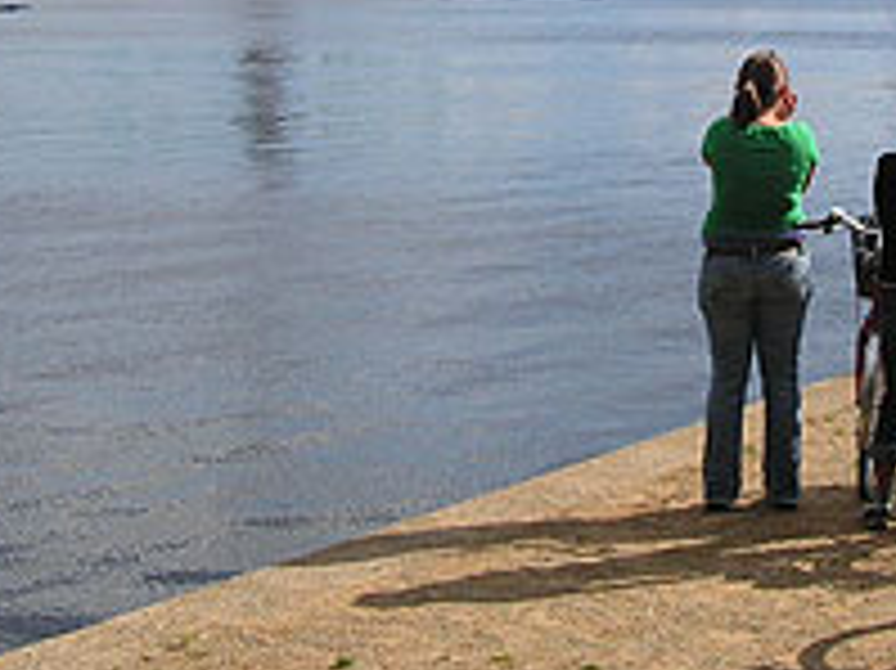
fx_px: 2225
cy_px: 36
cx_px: 765
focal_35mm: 86
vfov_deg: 16.9
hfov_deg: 22.3
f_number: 5.6
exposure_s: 1/400
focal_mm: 6.3
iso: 50
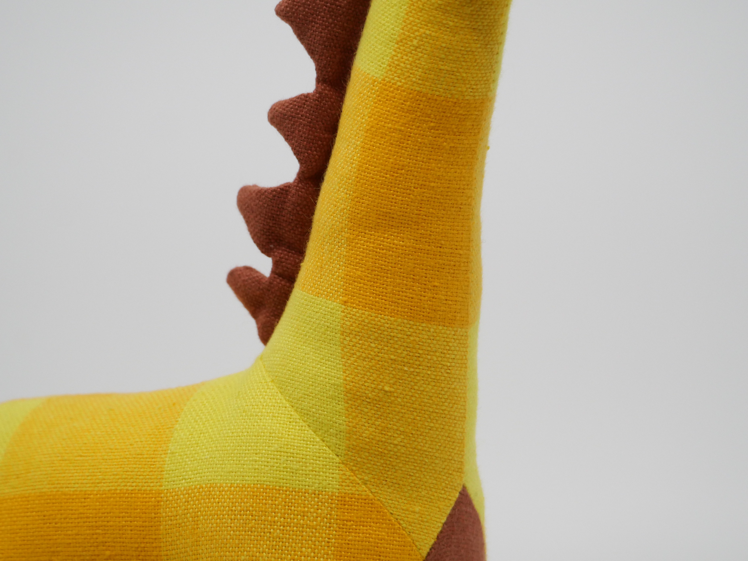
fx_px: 12965
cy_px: 280
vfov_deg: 2.5
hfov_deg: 3.3
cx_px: 374
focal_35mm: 600
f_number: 6.7
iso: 1250
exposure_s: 1/640
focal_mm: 300
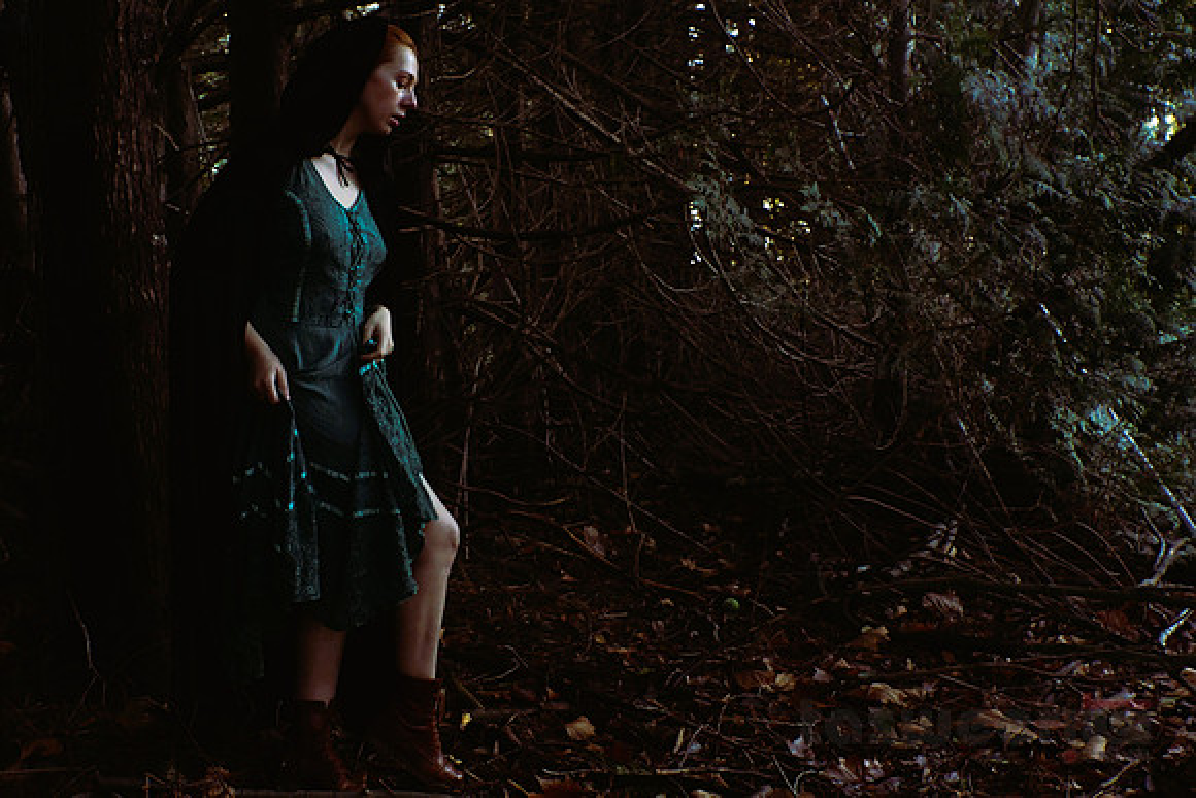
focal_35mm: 36
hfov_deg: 53.1
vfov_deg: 36.9
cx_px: 598
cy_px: 399
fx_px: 1196
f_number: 5.6
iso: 400
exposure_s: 1/60
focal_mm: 24
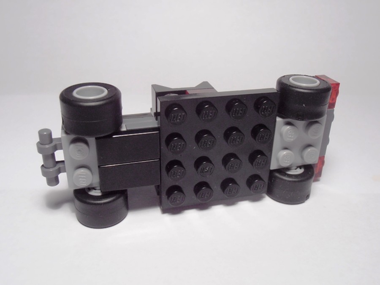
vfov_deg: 38.7
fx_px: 406
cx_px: 190
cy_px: 142
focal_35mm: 37
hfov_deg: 50.1
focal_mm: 6.61
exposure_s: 1/30
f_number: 3.9
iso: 125
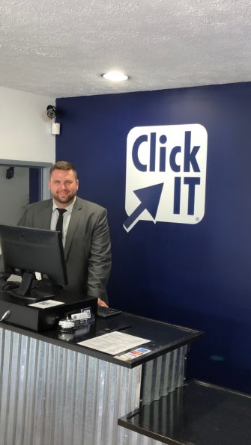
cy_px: 222
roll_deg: -2.0
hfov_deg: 28.9
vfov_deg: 49.4
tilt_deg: -4.7
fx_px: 485
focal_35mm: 41
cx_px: 162
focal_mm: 4
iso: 40
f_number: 1.8
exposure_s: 1/30
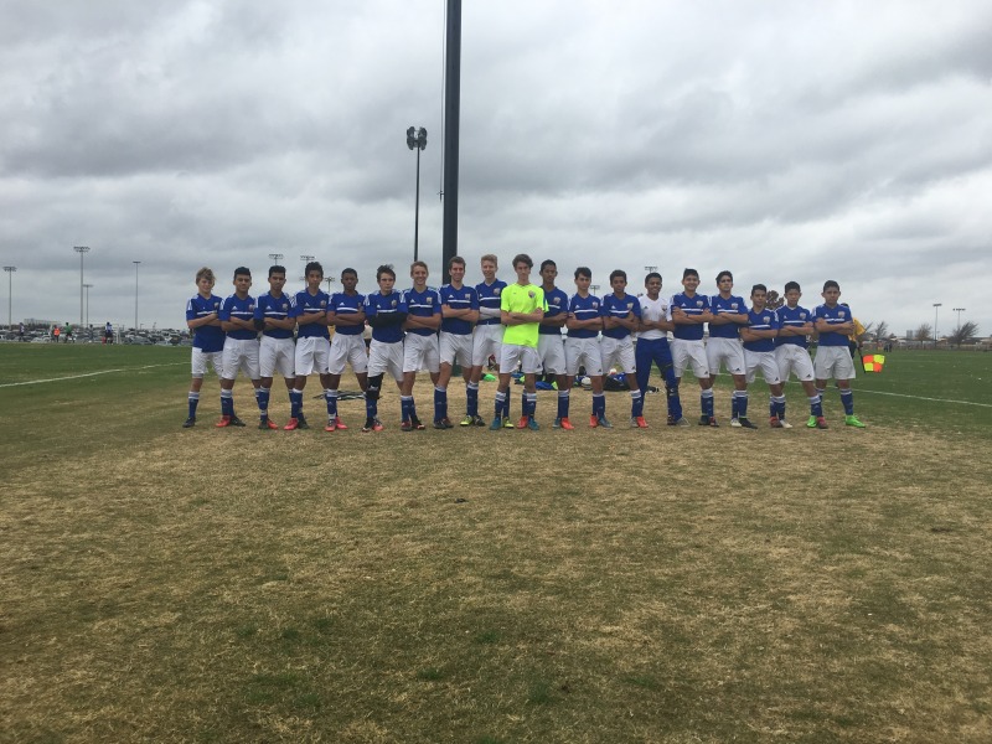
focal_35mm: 29
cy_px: 372
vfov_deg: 48.2
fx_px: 831
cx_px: 496
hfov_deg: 61.7
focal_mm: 4.15
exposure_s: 1/801
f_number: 2.2
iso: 25
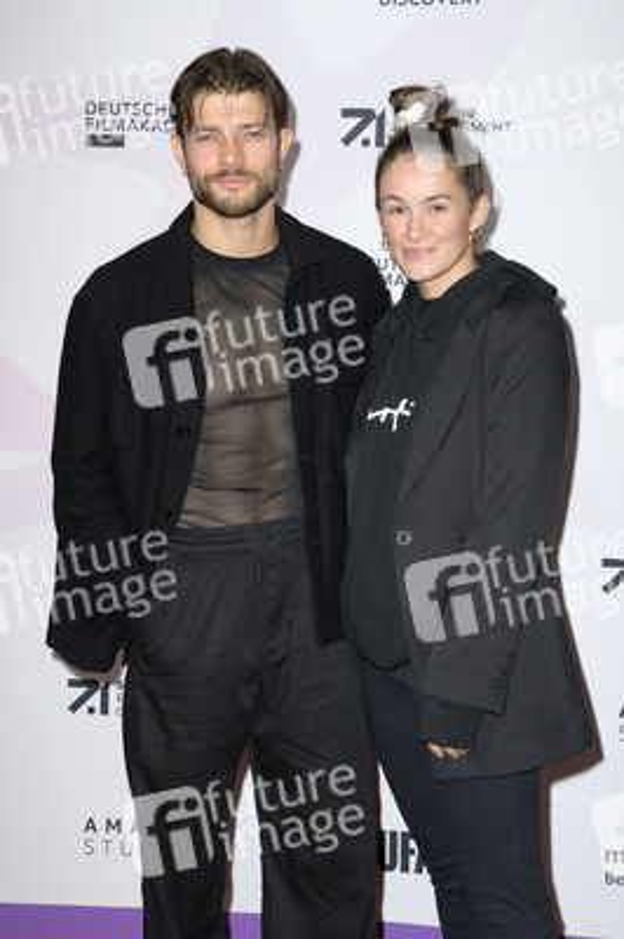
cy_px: 470
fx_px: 1615
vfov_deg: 32.4
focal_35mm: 62
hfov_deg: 21.9
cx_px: 312
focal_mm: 62
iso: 400
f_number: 6.3
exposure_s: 1/250
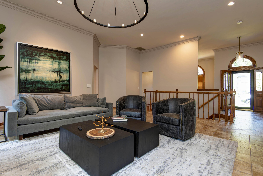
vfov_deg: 70.5
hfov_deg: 93.3
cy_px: 88
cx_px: 132
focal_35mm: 17
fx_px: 124
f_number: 6.7
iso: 280
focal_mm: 17
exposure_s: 1/8
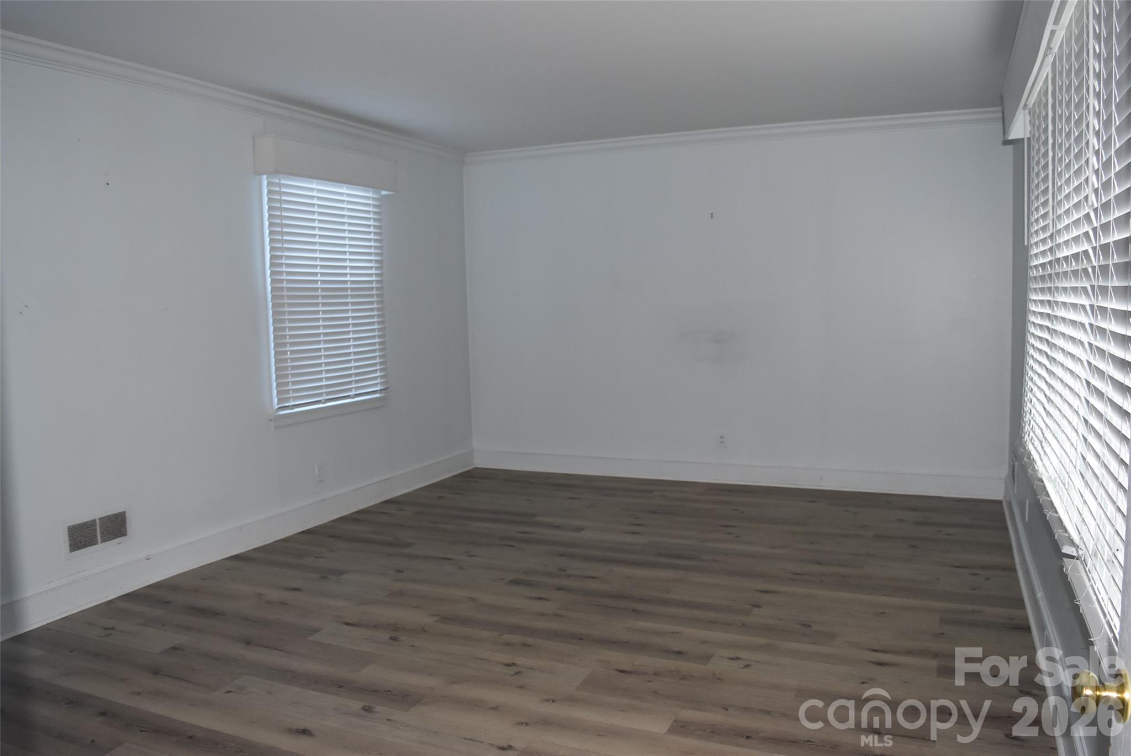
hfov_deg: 67.4
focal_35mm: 27
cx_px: 566
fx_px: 849
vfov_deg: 48.0
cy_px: 378
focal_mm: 18
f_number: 4.5
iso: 800
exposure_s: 1/80
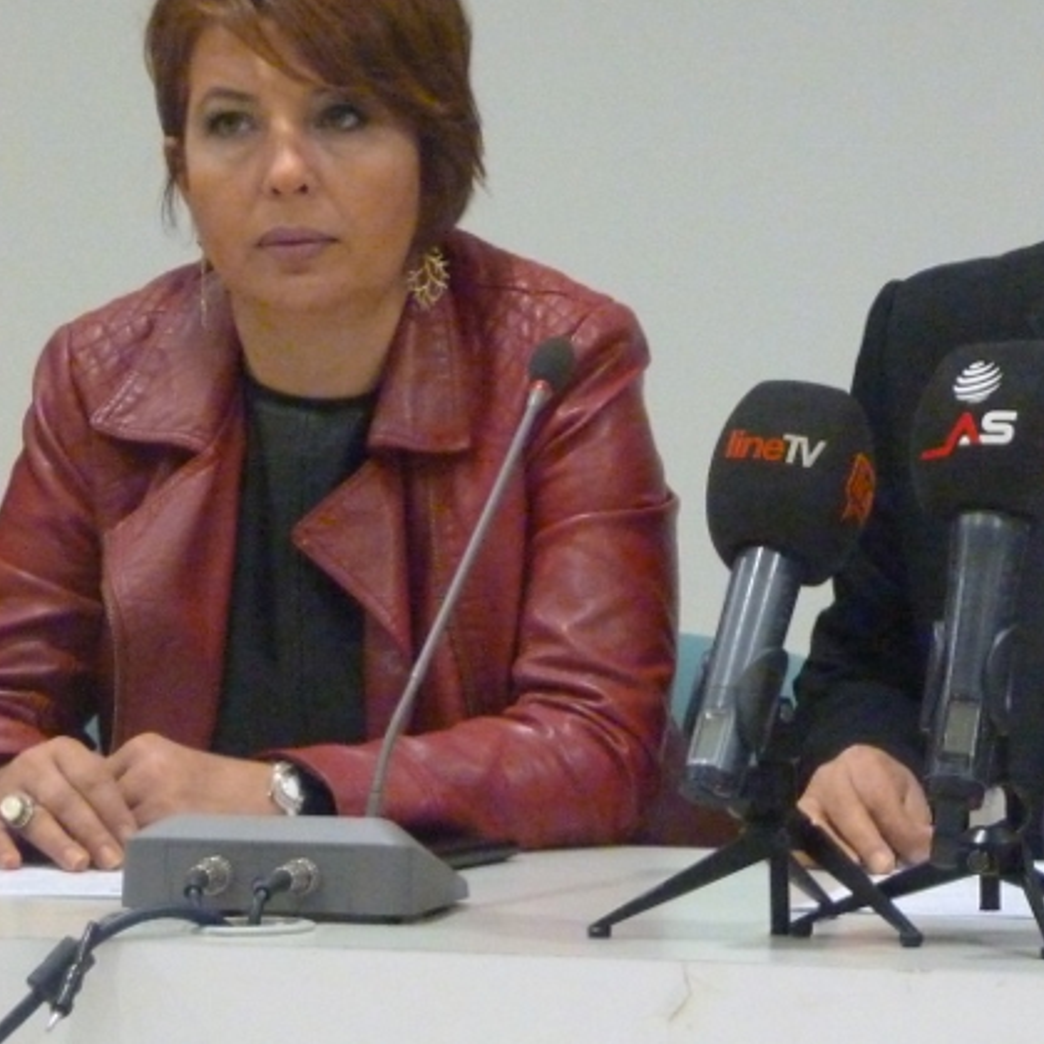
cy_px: 236
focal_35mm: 196
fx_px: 6688
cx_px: 1255
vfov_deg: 8.9
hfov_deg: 8.8
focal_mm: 16.5
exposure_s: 1/25
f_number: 3.4
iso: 800
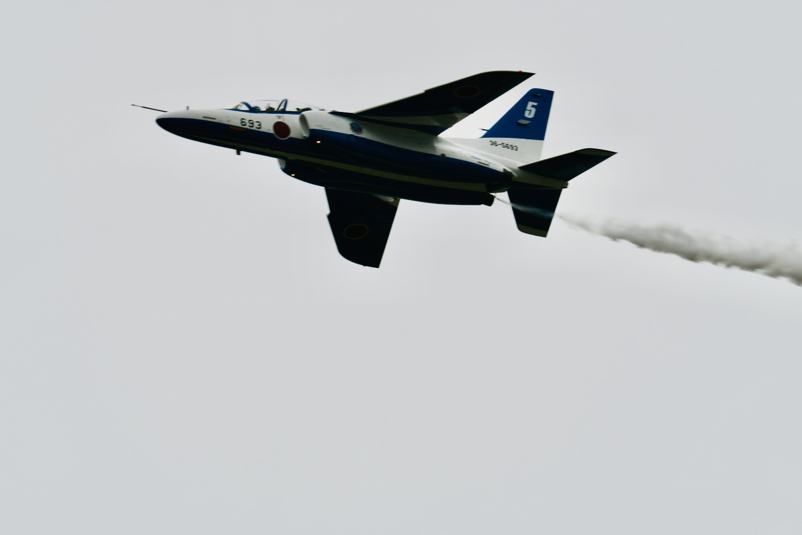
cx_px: 401
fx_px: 6683
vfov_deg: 4.6
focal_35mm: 300
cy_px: 268
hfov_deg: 6.9
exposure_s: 1/640
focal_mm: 200
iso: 100
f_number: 10
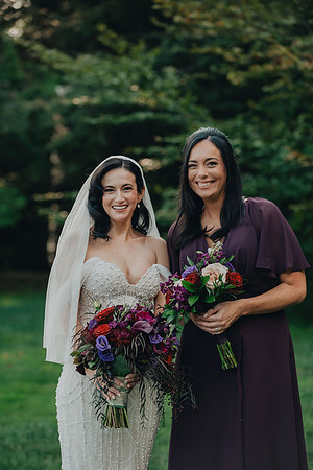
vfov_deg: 15.2
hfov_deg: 10.2
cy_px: 235
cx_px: 156
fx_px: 1760
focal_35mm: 135
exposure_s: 1/500
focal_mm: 135
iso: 800
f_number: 4
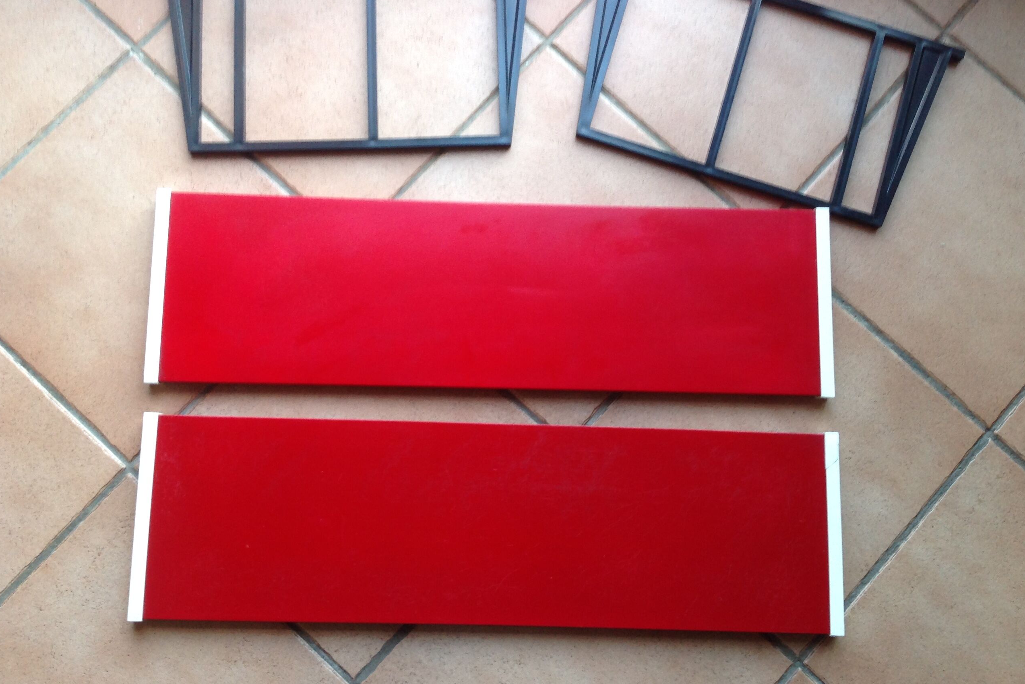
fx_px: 1054
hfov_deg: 51.9
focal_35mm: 37
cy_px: 313
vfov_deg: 35.9
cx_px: 507
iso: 80
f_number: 2.4
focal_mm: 4.28
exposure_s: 1/15
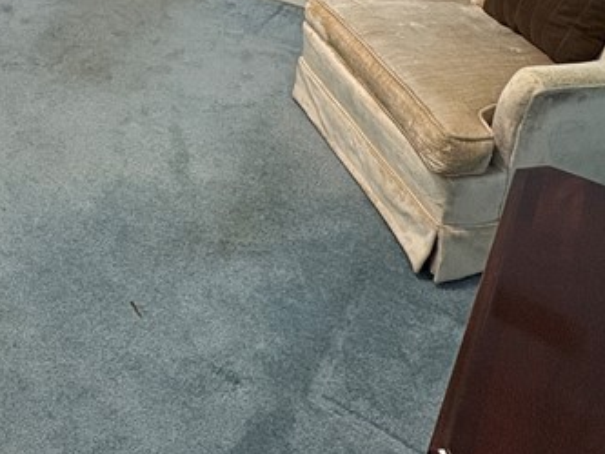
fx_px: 752
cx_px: 9
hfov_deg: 39.1
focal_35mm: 43
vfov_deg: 27.9
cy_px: -134
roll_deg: +3.8
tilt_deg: -17.7
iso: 160
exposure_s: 1/60
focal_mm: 2.22
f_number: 2.2
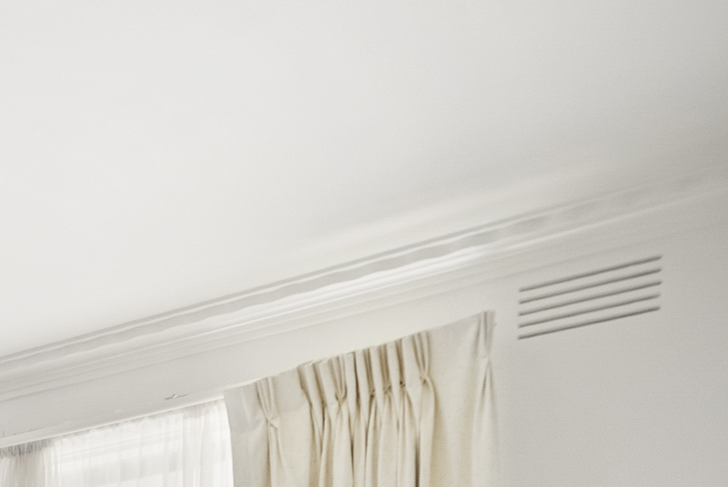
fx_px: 1133
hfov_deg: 21.9
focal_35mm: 56
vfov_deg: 19.1
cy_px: 850
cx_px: -584
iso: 640
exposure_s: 1/3
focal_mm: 15
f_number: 7.1
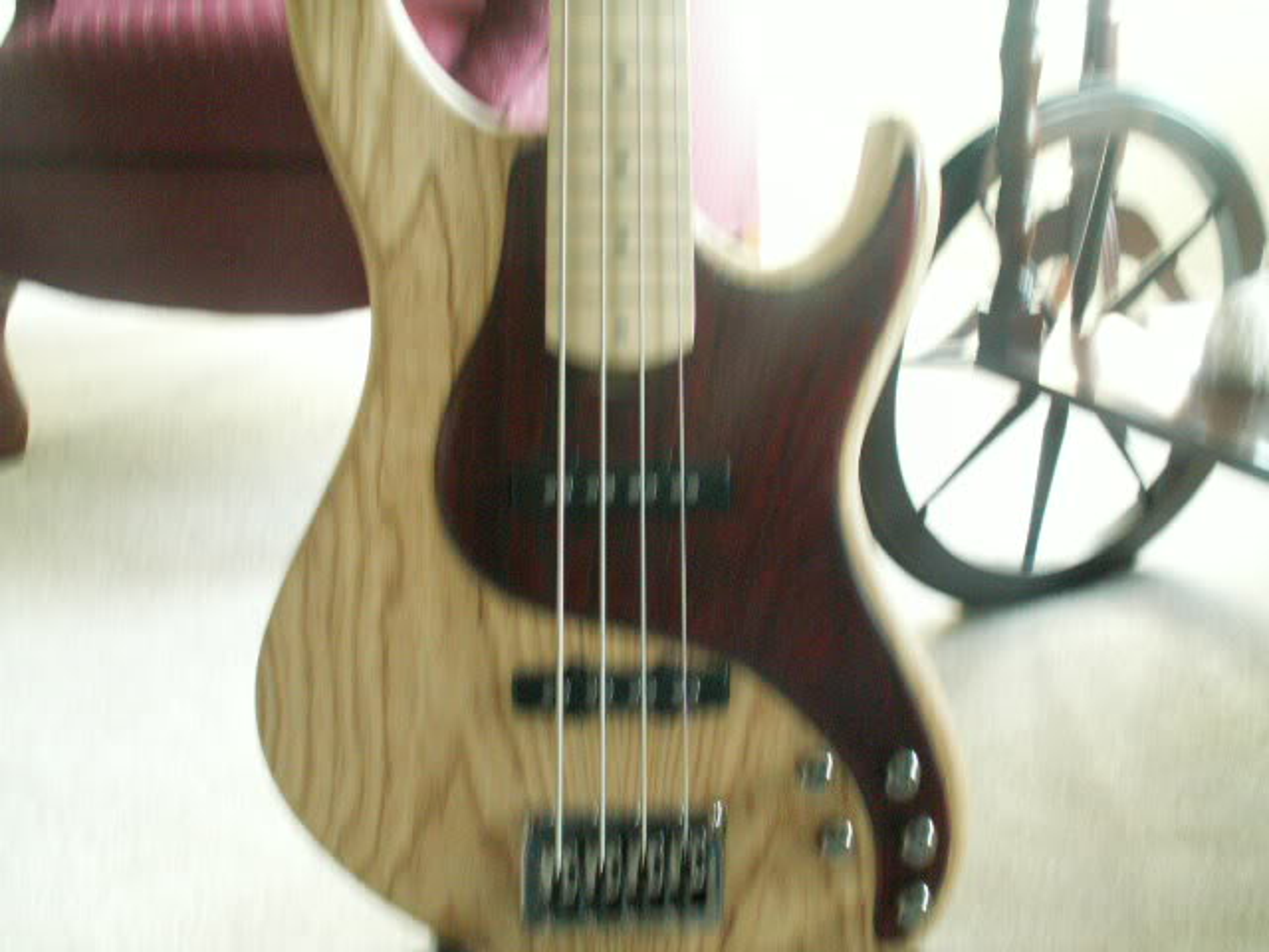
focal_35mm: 42
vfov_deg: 34.3
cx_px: 634
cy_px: 476
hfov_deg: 44.8
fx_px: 1540
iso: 160
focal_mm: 6.96
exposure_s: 1/8
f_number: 2.8
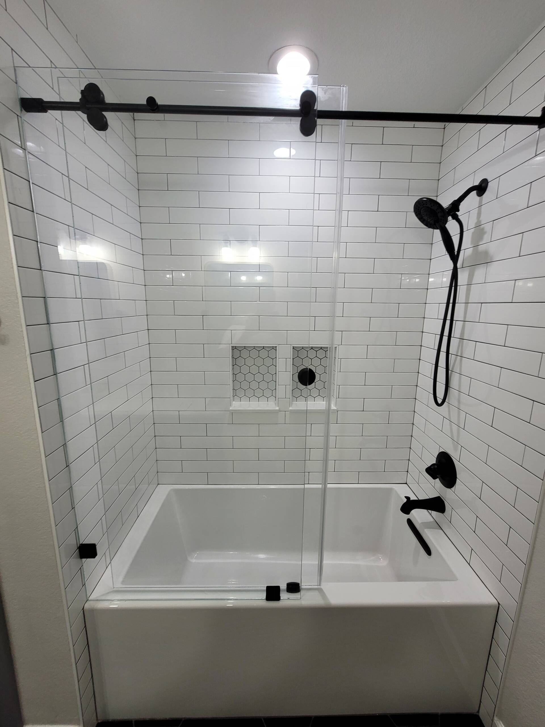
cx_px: 272
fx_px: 273
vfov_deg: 106.2
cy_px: 364
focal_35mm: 13
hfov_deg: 89.9
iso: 100
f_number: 2.2
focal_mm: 2.2
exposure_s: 1/60
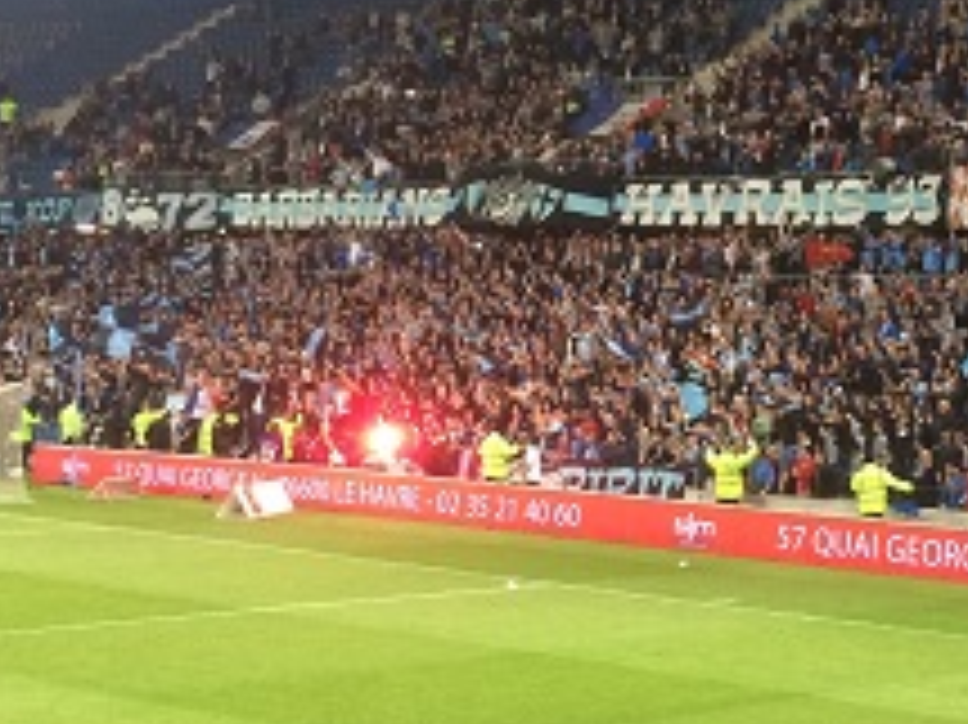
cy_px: 148
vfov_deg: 18.0
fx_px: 2264
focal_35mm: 81
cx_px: 824
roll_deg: -0.3
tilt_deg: +2.9
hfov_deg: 23.6
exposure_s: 1/33
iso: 80
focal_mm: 4.15
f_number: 2.2
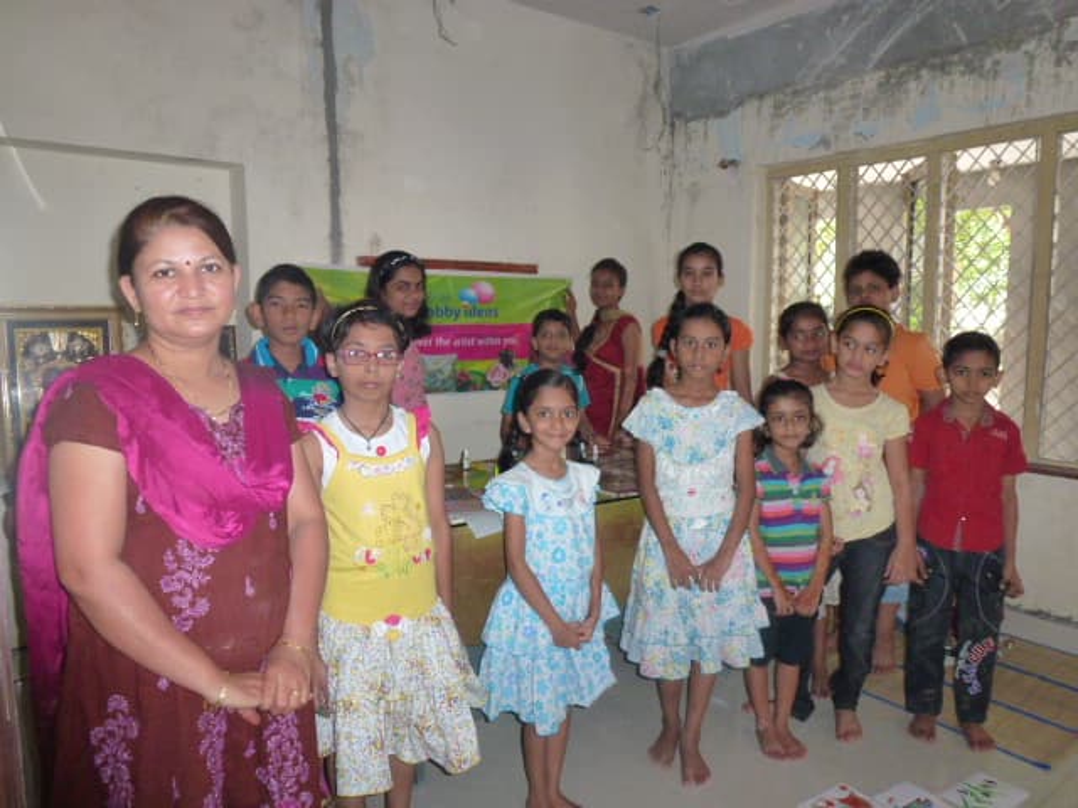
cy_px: 404
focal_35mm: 24
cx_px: 539
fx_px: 747
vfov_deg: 56.8
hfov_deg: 71.6
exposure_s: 1/60
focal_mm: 4.3
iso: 320
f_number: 3.3
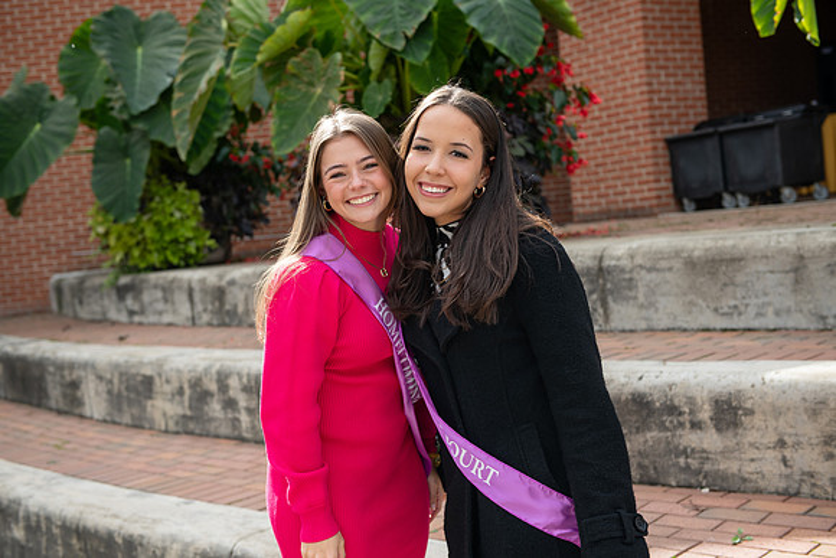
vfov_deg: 26.0
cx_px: 418
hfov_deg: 38.2
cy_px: 279
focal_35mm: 52
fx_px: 1208
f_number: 4
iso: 100
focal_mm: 52
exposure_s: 1/400
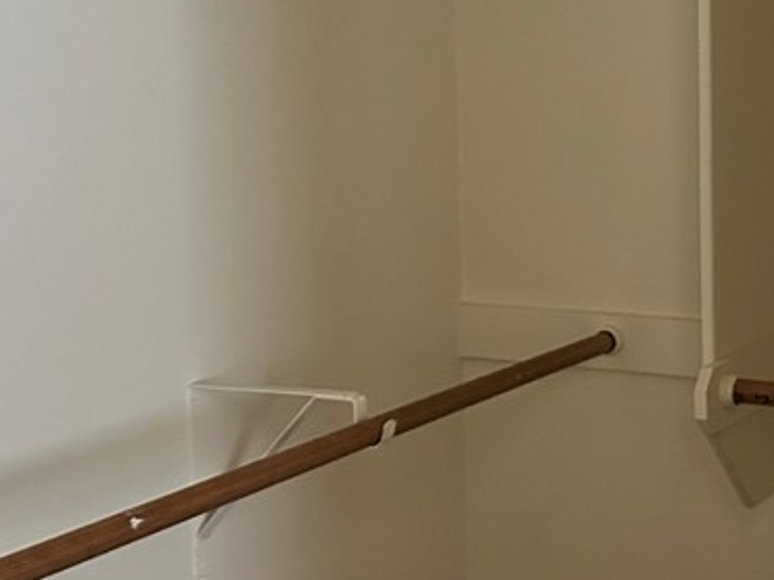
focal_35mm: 72
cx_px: 619
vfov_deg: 20.3
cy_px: 172
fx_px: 1609
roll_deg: +1.4
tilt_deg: -8.0
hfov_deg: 26.5
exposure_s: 1/49
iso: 500
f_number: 1.5
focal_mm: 5.7
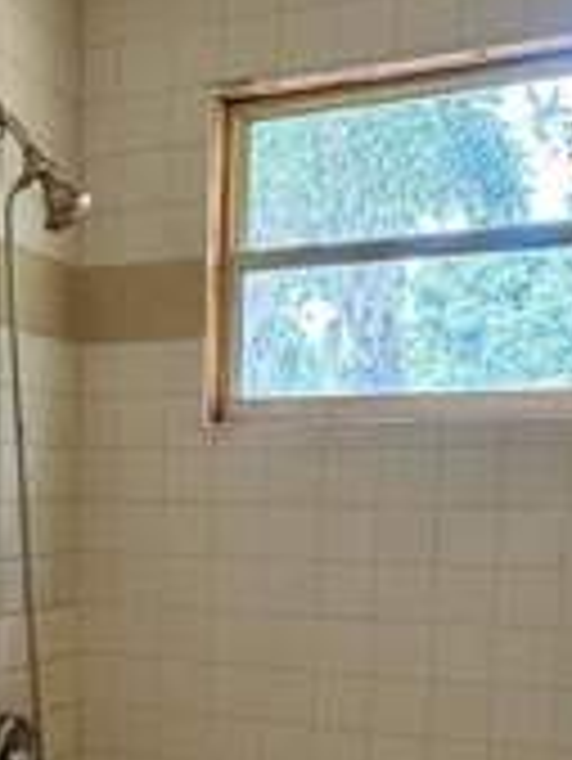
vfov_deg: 34.8
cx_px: 54
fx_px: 1166
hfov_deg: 26.6
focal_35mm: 53
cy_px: 625
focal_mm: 2.22
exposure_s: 1/99
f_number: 2.2
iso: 160
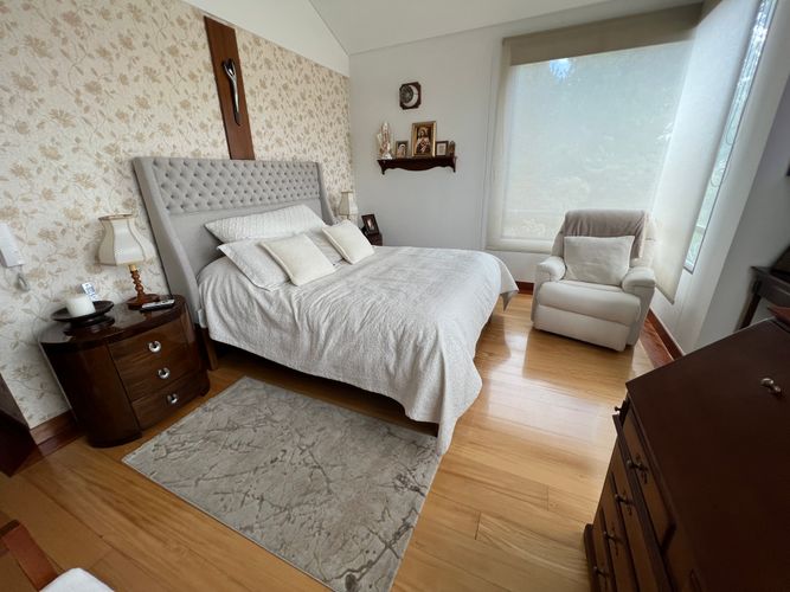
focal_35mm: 13
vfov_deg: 89.9
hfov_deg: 106.2
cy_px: 296
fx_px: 297
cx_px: 395
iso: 50
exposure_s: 1/99
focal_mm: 1.57
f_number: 1.8
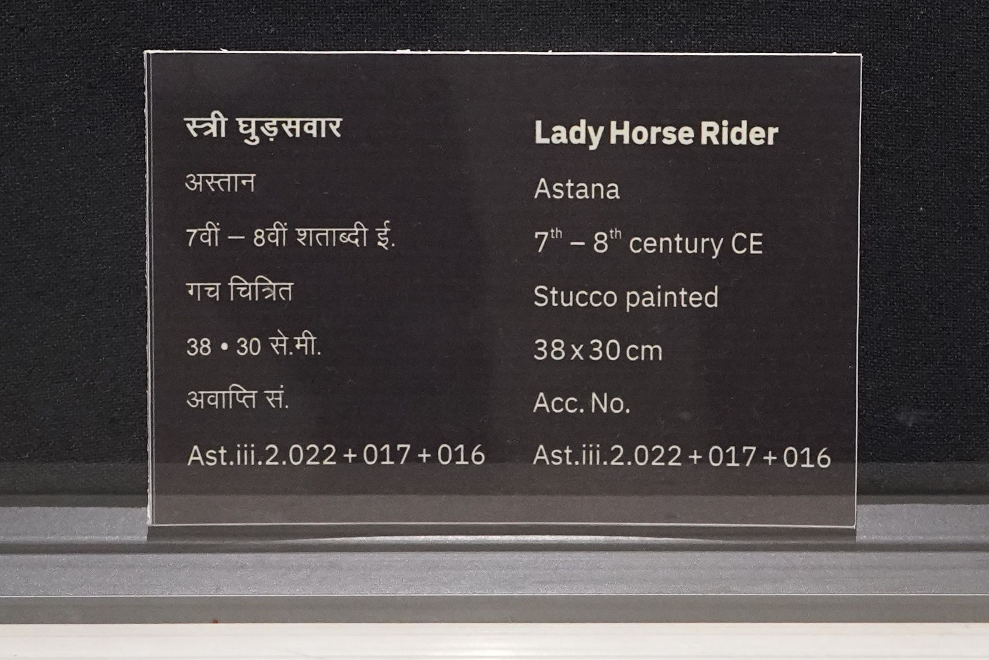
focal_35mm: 24
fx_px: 659
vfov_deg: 53.2
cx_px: 494
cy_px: 330
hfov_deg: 73.7
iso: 3200
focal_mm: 24
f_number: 4.5
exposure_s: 1/80
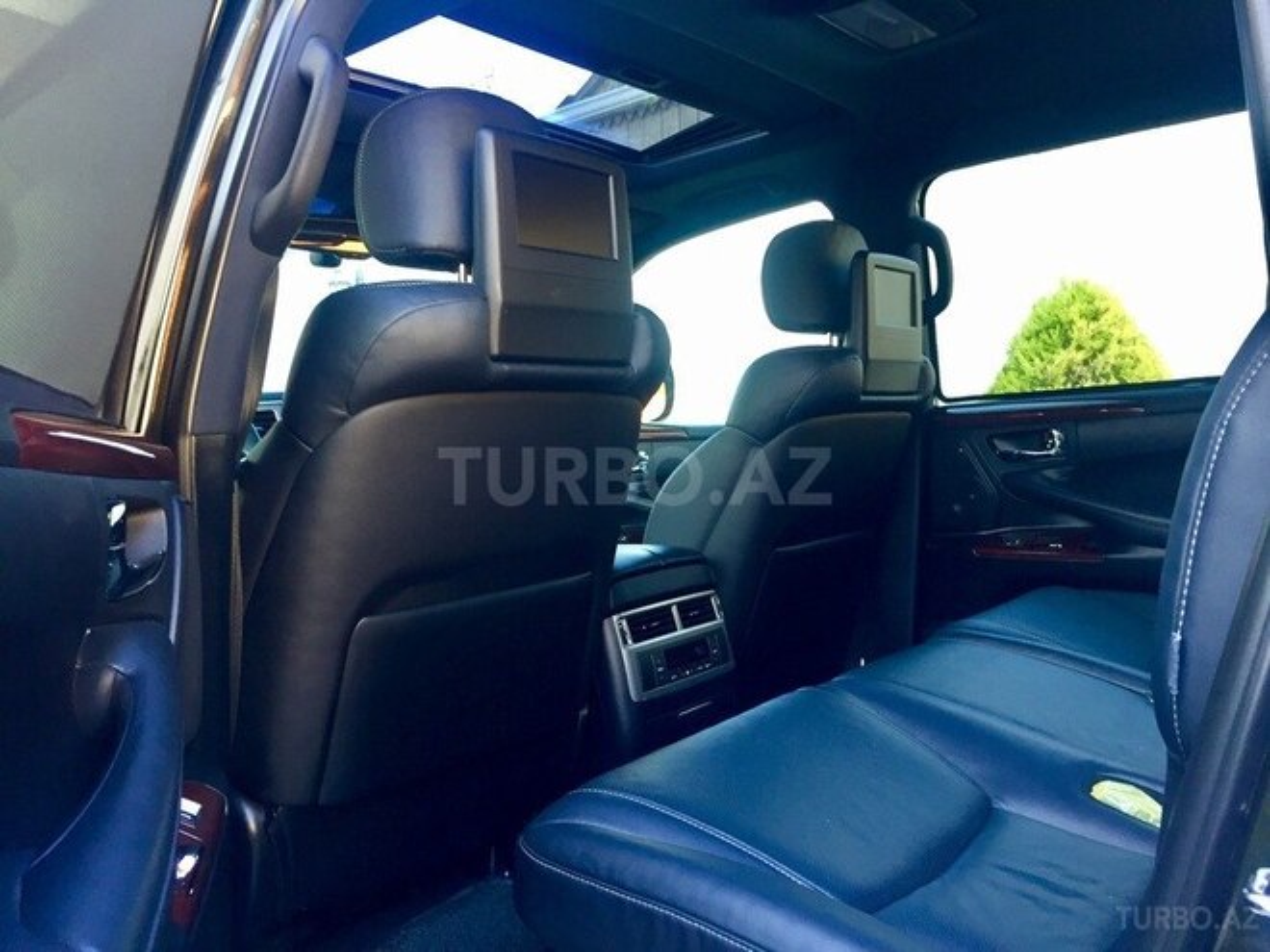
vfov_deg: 48.2
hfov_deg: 61.7
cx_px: 635
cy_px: 476
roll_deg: +2.5
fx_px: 1064
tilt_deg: -2.9
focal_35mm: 29
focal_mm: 4.15
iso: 100
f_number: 2.2
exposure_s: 1/33
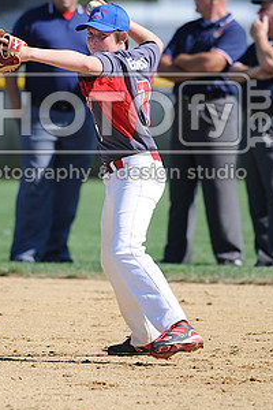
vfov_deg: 3.1
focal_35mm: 674
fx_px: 7666
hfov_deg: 2.0
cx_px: 102
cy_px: 122
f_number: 4
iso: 200
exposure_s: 1/1250
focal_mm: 300
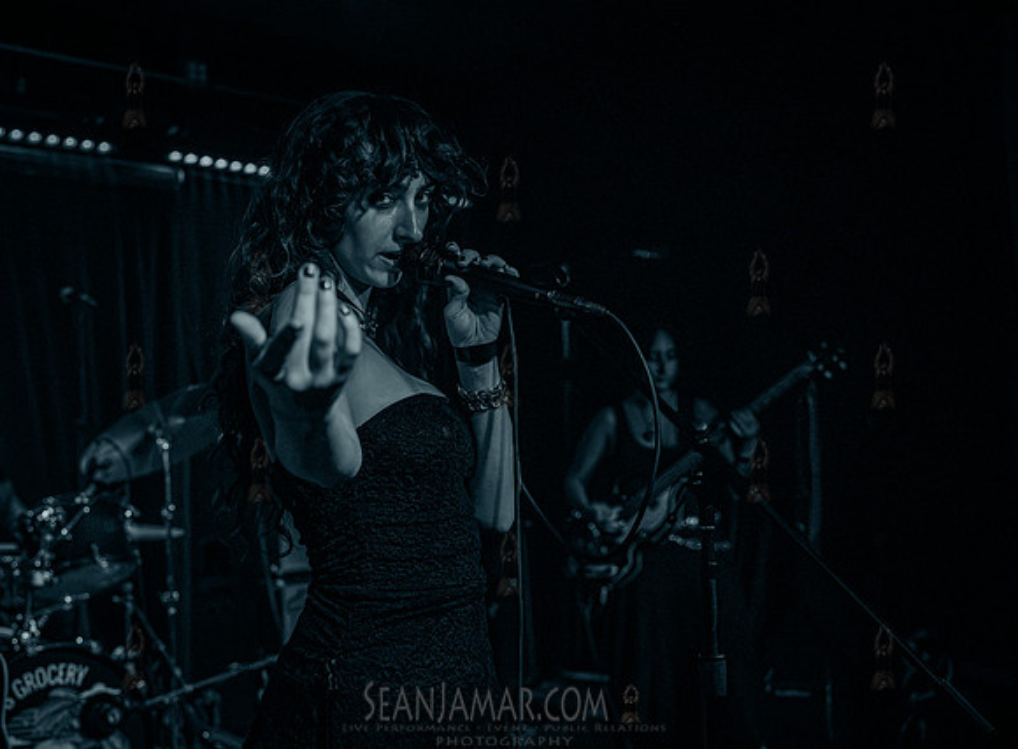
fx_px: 1284
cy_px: 408
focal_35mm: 44
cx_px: 357
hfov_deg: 42.8
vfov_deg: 32.5
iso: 16000
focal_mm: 35
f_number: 3.2
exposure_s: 1/320
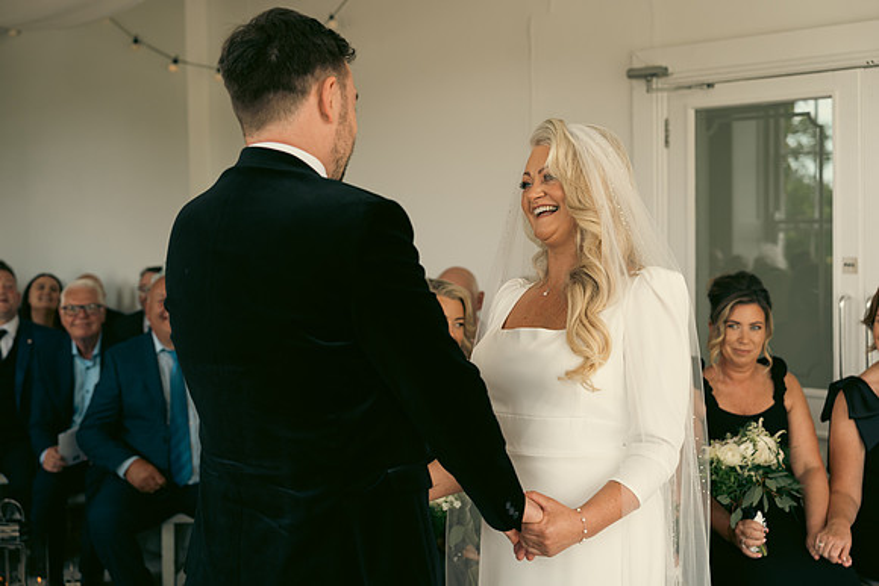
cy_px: 293
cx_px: 440
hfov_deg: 37.5
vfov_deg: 25.5
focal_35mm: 53
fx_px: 1294
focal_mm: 53
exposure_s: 1/160
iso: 250
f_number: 3.5
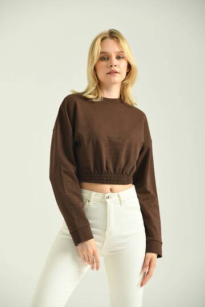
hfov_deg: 10.2
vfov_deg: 15.2
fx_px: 1153
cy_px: 154
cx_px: 102
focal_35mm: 135
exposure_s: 1/160
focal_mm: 135
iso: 125
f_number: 5.6
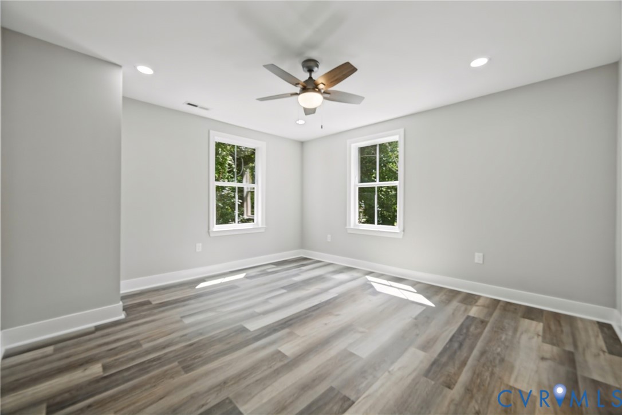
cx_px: 311
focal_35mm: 14
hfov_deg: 106.3
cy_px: 208
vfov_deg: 83.3
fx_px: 233
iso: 250
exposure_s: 1/20
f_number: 9
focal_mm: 9
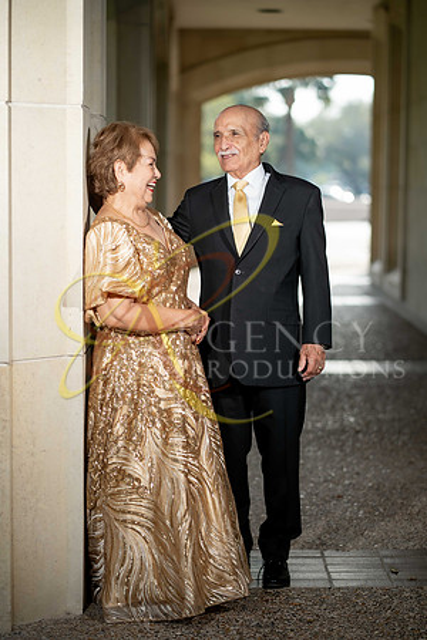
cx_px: 214
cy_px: 320
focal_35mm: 85
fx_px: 1512
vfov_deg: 23.9
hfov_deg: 16.1
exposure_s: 1/1250
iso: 200
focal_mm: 85
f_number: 2.2
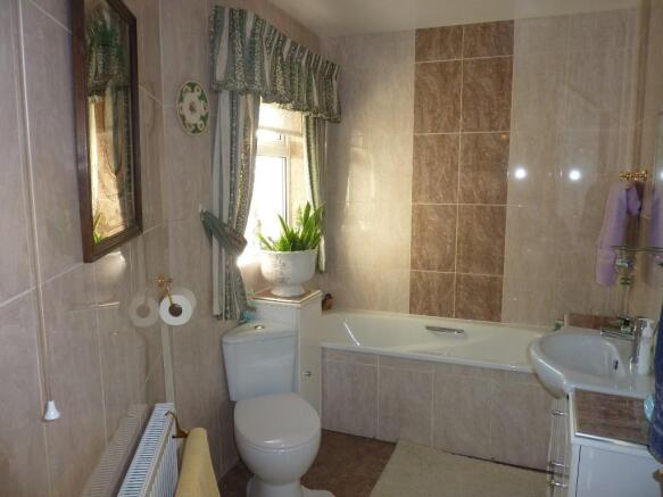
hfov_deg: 69.4
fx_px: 479
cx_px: 332
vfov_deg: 54.9
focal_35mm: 25
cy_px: 248
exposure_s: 1/50
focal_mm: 4.1
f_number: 3.3
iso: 100
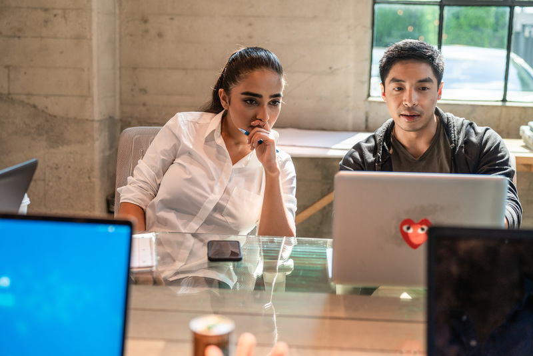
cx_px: 266
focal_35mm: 51
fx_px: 755
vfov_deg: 26.5
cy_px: 178
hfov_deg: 38.9
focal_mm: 51
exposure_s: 1/250
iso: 640
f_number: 2.8
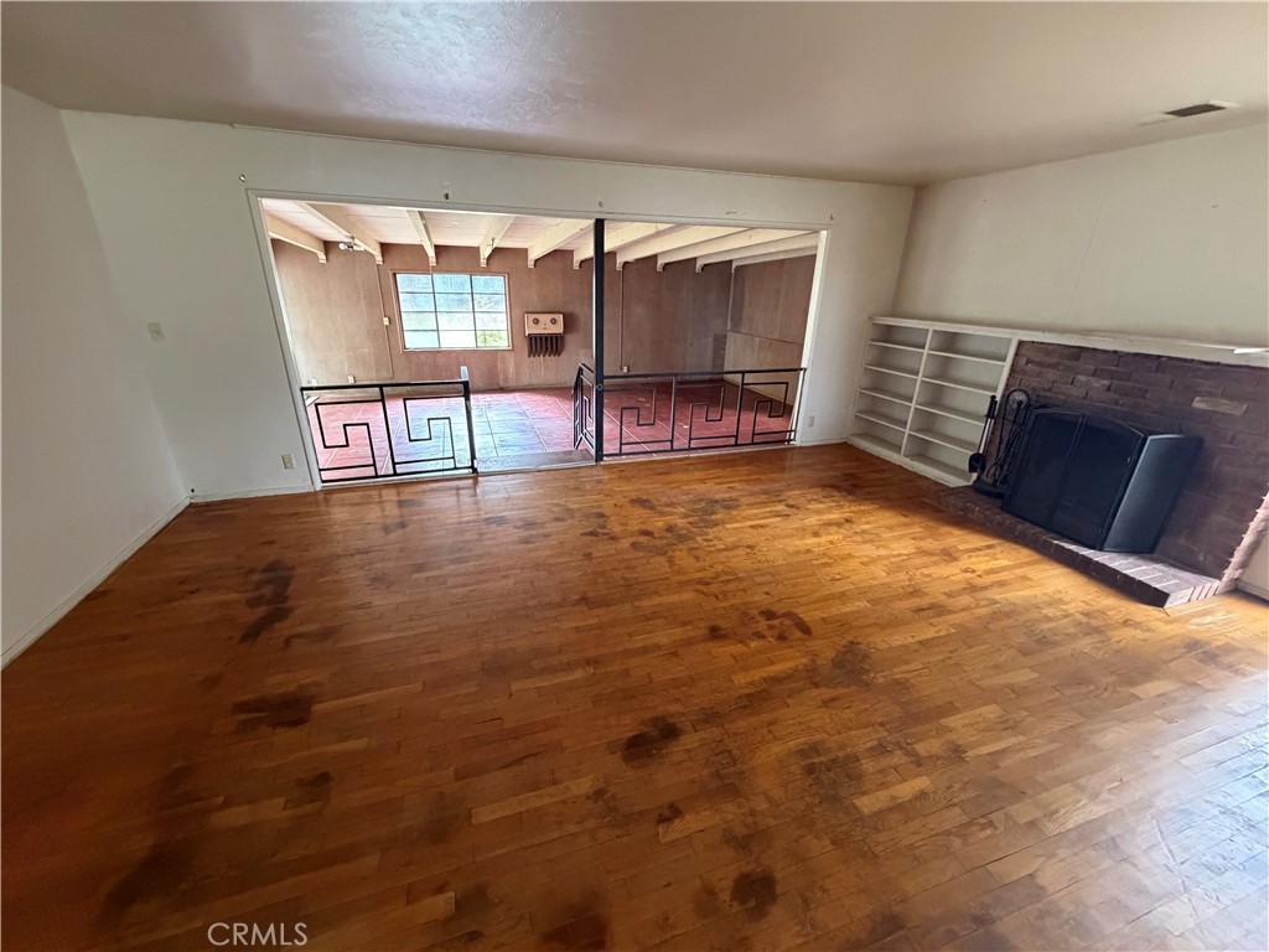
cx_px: 634
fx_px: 513
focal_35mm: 14
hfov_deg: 102.1
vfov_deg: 85.7
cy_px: 476
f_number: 2.2
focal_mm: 2.22
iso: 800
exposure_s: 1/60
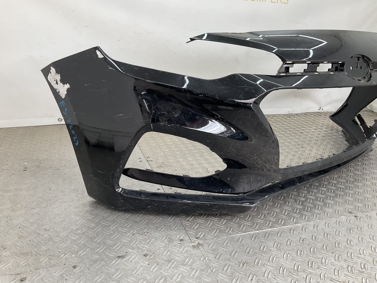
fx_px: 316
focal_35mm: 29
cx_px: 188
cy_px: 142
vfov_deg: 48.2
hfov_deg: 61.7
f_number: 1.8
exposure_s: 1/120
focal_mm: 3
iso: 20
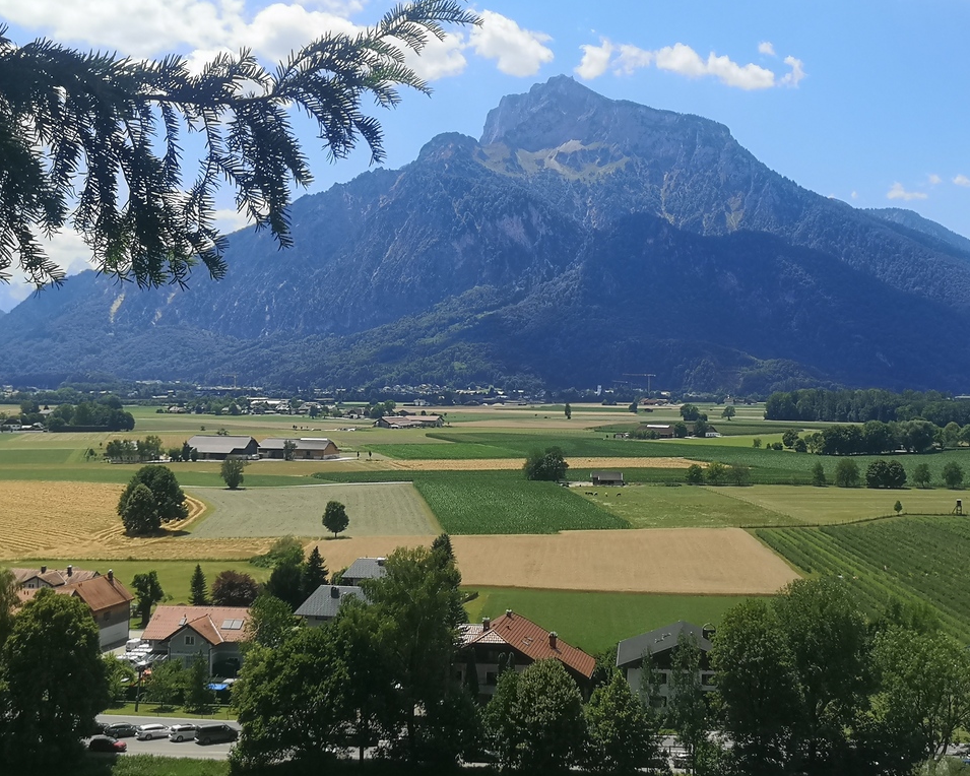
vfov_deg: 33.4
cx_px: 519
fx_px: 1292
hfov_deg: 41.1
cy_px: 388
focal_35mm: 45
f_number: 1.8
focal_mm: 5.58
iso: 50
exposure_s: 1/2358
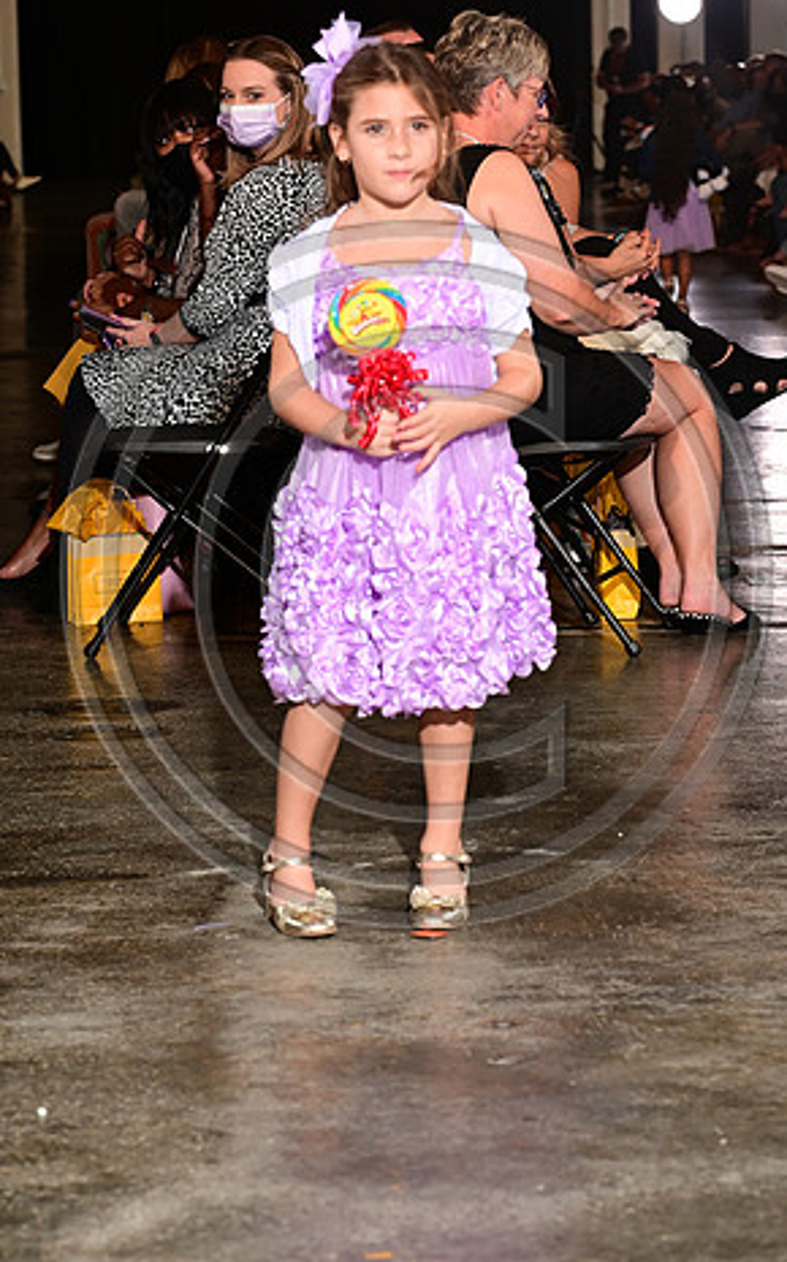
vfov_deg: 17.8
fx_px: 4021
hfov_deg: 11.2
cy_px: 573
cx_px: 415
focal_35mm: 117
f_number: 6.3
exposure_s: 1/125
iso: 1000
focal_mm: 92
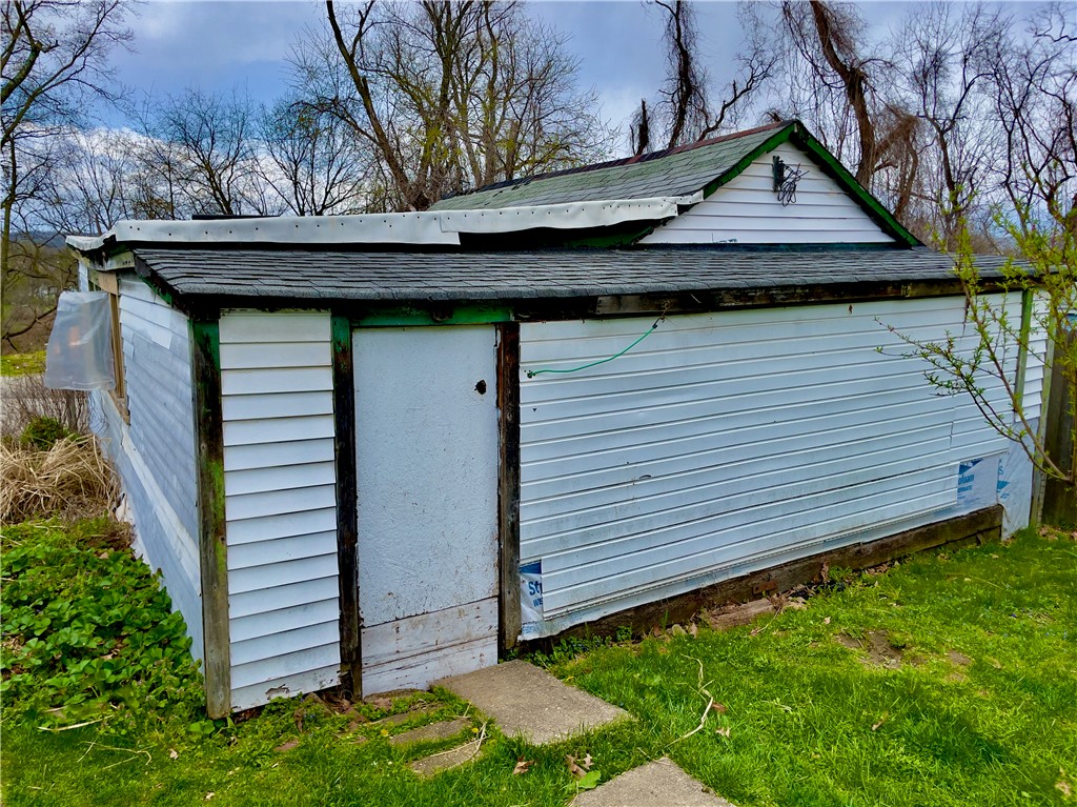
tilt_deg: -10.9
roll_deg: +0.7
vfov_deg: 53.0
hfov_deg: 67.3
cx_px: 538
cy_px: 404
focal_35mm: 26
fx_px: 809
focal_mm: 4.2
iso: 32
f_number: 1.6
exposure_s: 1/1742
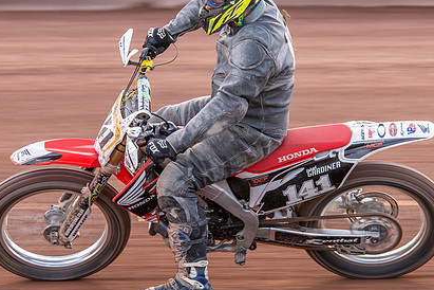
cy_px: 135
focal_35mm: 254
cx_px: 279
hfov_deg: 8.1
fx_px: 3062
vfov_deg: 5.4
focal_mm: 140
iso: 160
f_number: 5
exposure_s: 1/125
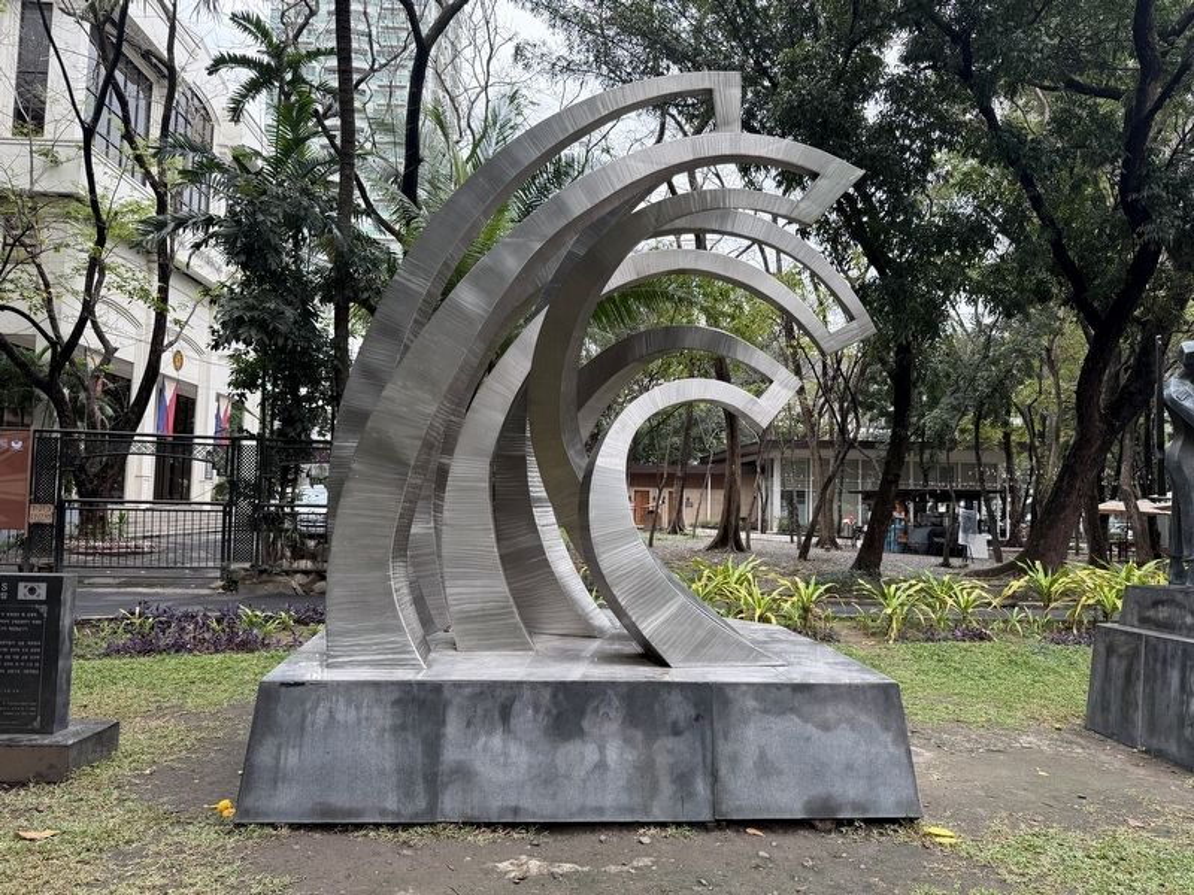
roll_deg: -0.6
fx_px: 828
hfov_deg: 71.6
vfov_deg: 56.8
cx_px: 597
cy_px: 448
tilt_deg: +5.7
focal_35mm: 24
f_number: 1.78
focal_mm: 6.76
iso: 100
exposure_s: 1/780
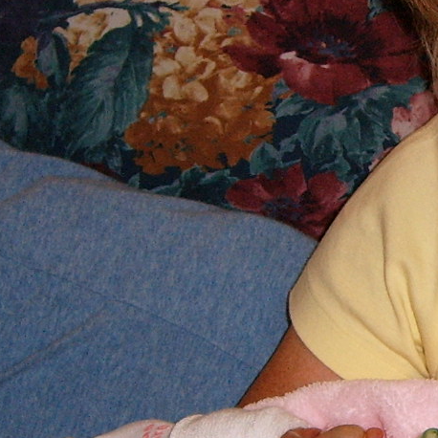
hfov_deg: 11.7
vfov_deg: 12.0
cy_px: 264
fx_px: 2076
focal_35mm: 145
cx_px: 563
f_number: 3.2
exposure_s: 1/30
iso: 141
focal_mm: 7.8
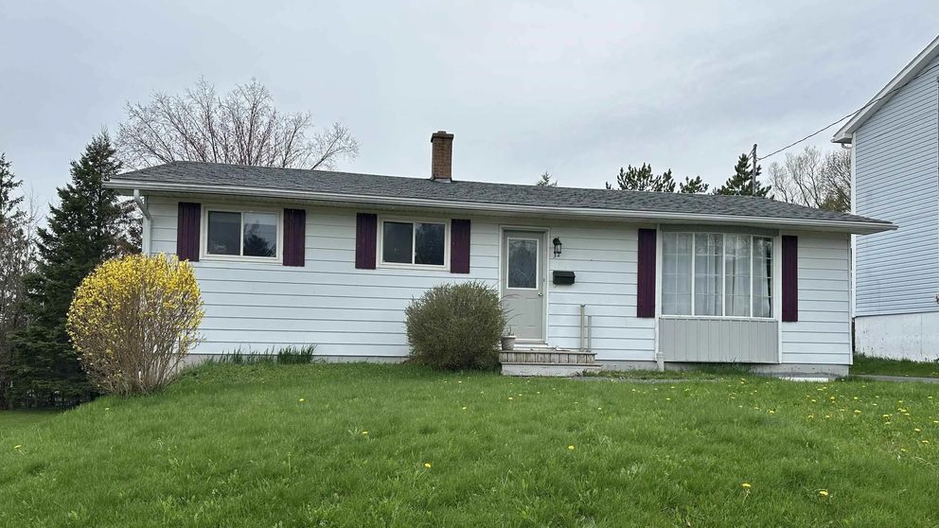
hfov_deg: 69.9
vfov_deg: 42.6
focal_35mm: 27
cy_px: 324
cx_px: 477
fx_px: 672
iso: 80
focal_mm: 6.86
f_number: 1.78
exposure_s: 1/2070
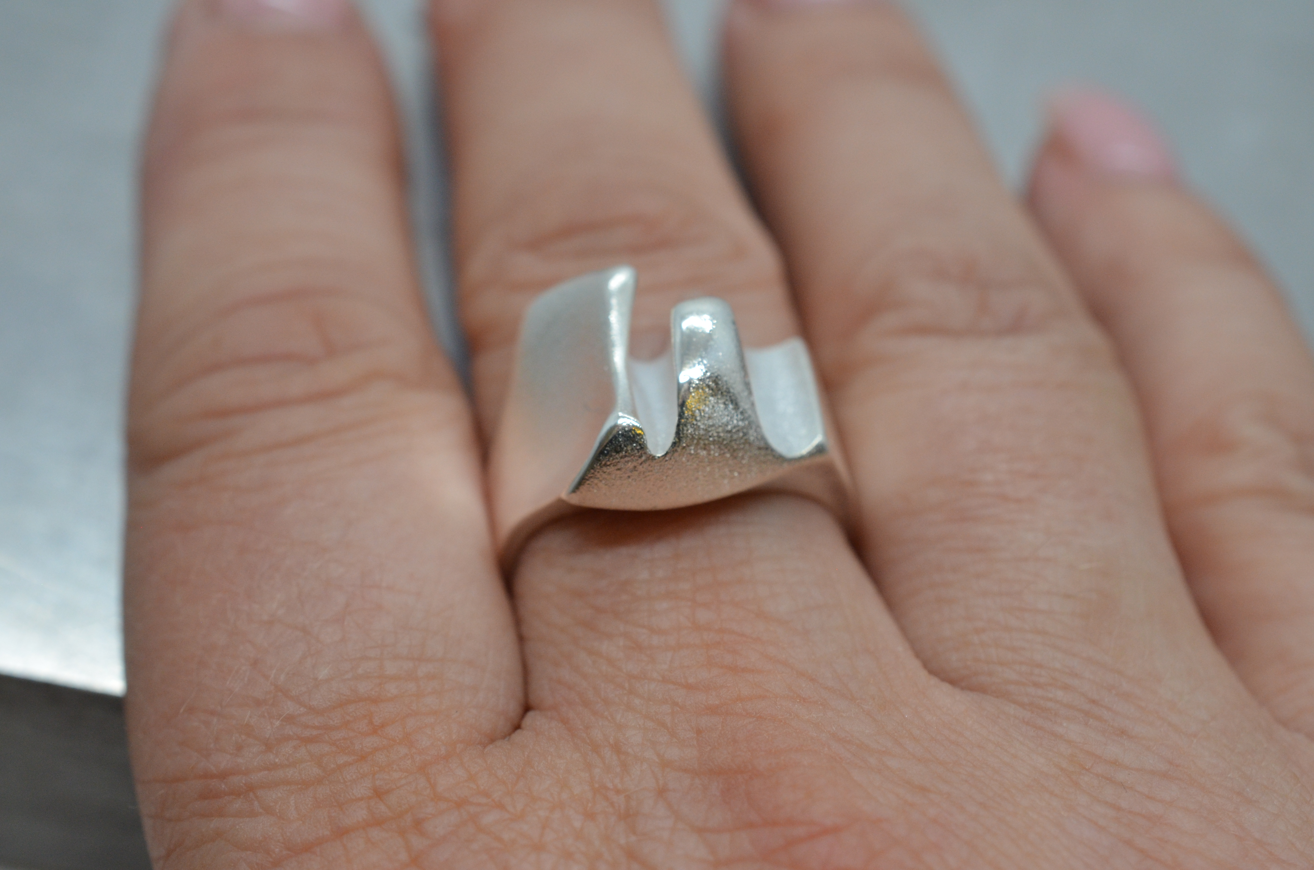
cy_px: 435
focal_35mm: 60
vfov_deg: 22.5
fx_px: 2185
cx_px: 657
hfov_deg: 33.5
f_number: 9
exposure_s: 1/250
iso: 1000
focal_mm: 40
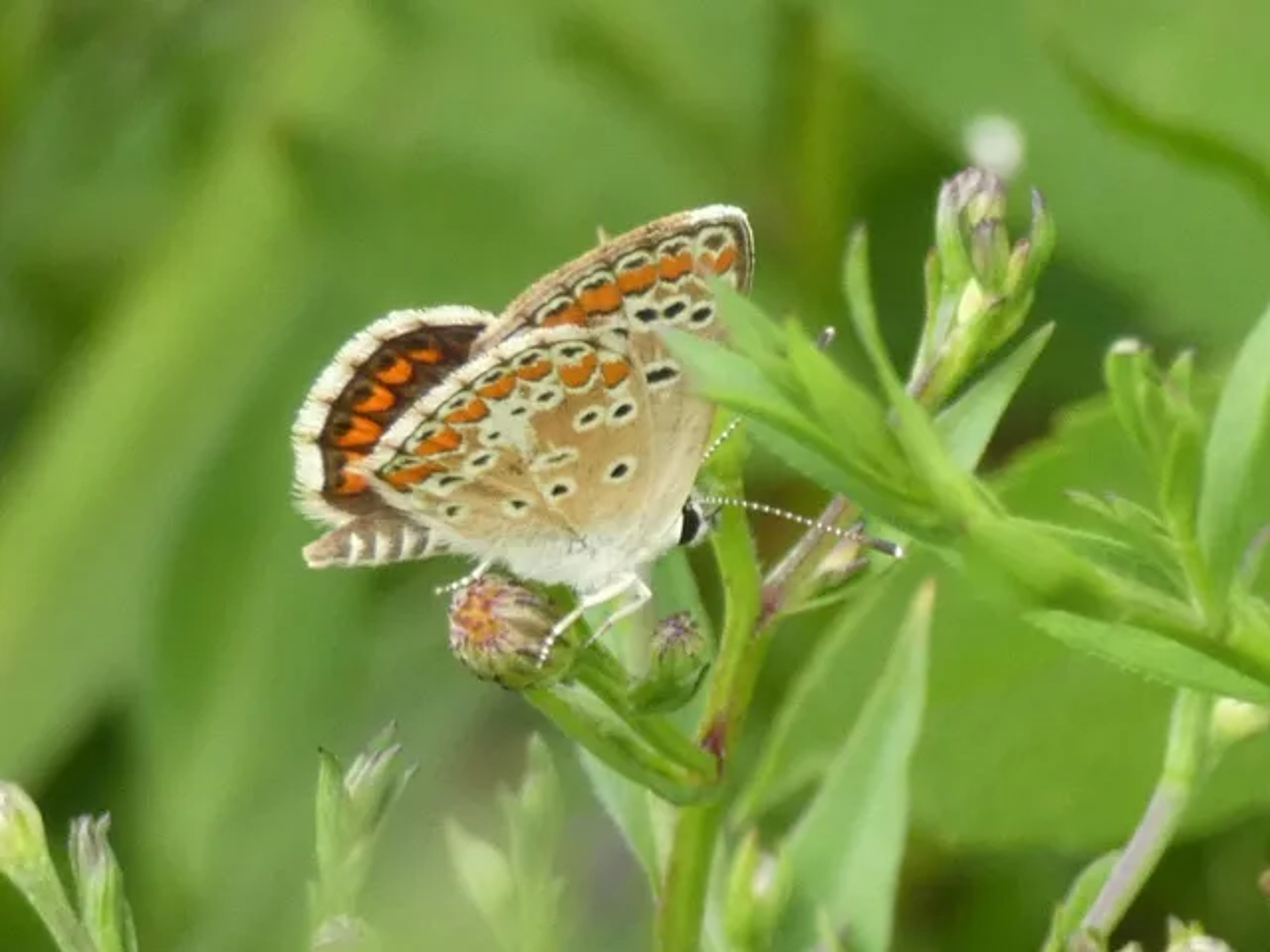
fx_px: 5760
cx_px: 635
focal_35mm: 157
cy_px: 476
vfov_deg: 9.5
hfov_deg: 12.6
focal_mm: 28.1
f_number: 5.4
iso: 200
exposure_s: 1/80
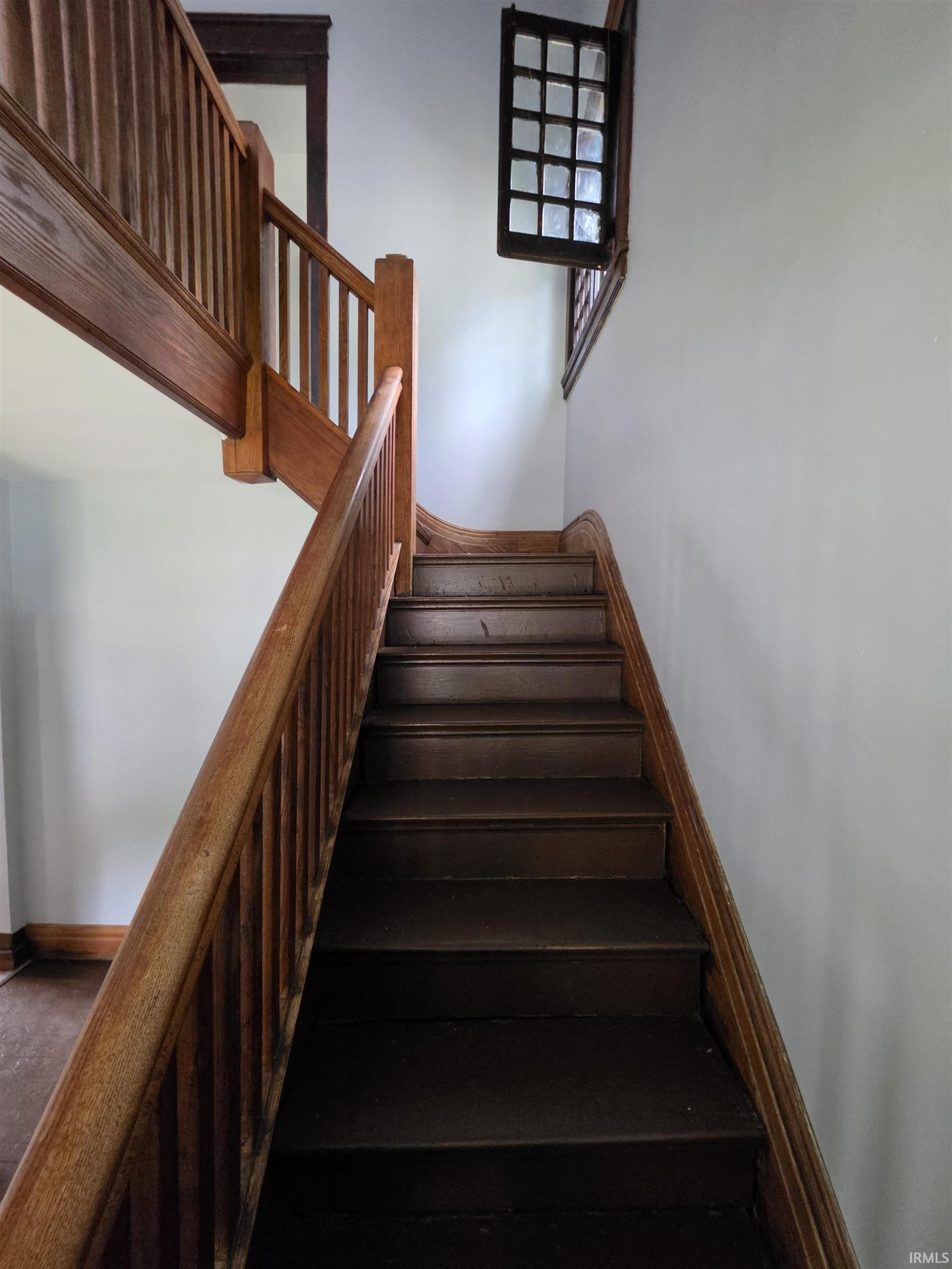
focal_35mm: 13
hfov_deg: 89.9
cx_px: 476
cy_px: 634
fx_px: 477
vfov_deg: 106.2
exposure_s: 1/60
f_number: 1.9
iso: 800
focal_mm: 2.2
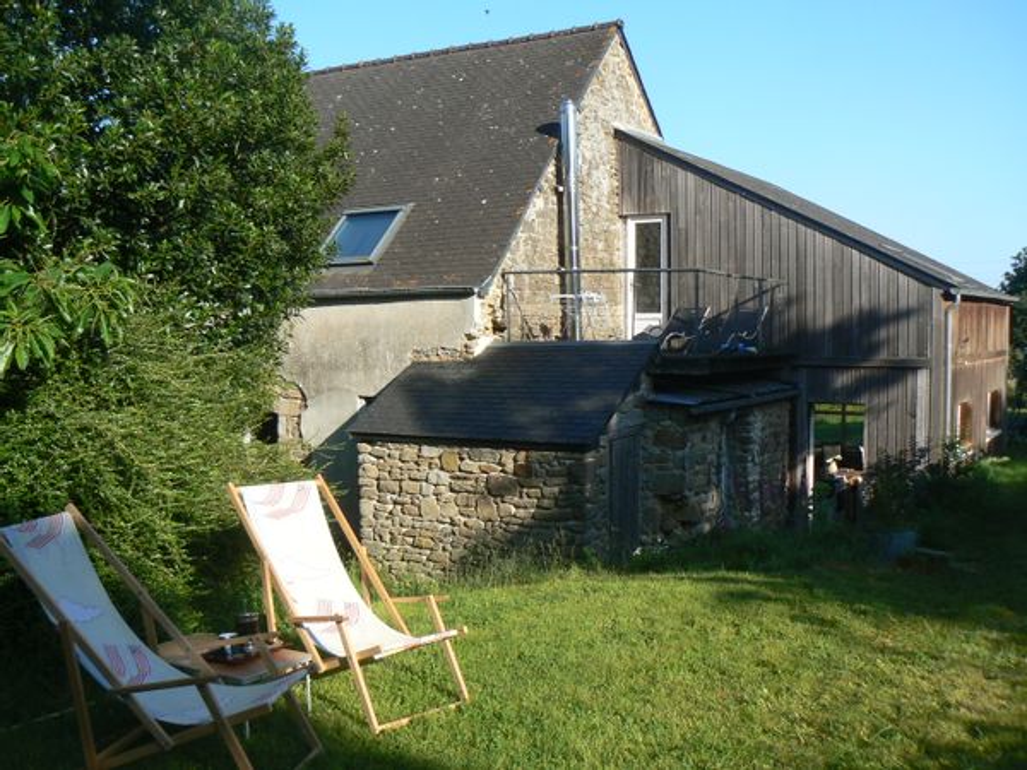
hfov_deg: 51.4
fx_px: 1068
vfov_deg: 39.7
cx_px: 514
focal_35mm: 36
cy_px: 385
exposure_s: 1/400
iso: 80
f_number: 5.6
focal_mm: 6
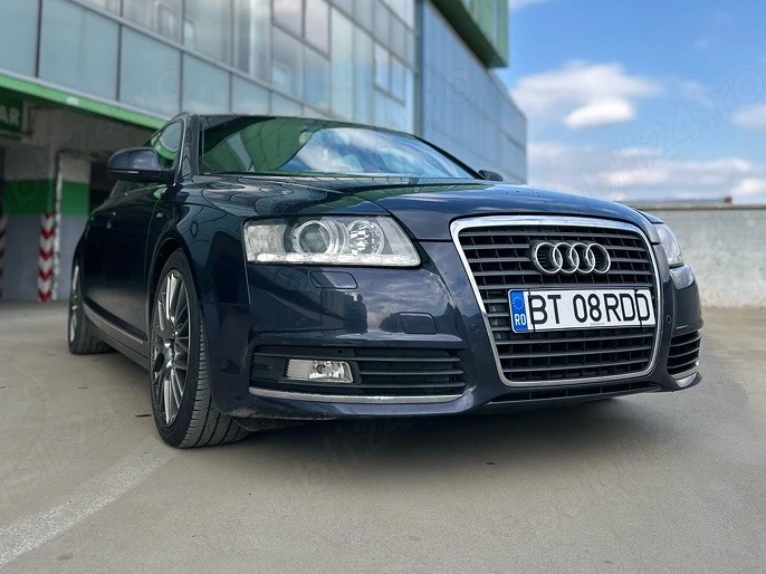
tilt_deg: +5.6
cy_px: 166
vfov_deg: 39.9
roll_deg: +0.4
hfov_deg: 52.5
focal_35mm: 35
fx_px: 774
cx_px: 429
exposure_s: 1/1289
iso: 80
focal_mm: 6.86
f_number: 1.78
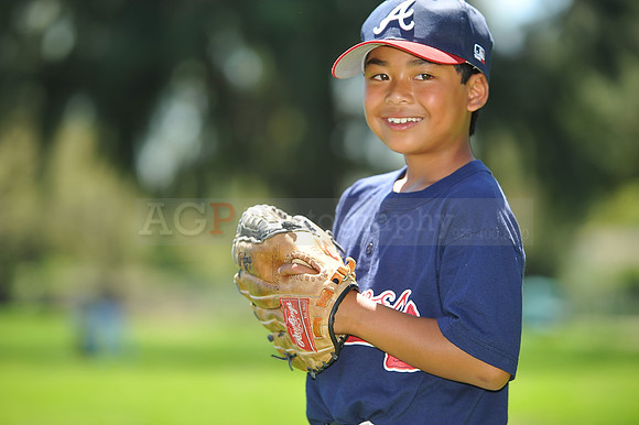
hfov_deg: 10.3
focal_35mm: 200
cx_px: 320
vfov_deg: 6.9
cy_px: 212
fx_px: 3548
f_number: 4.5
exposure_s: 1/400
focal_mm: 200
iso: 200
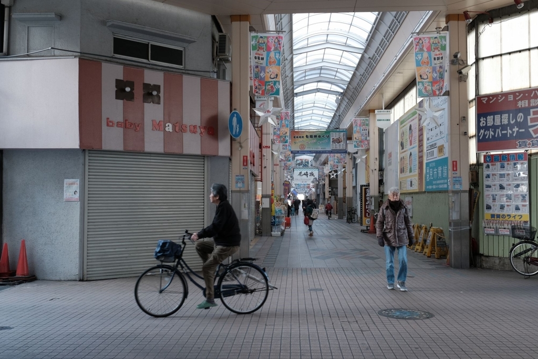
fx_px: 523
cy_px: 180
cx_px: 269
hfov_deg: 54.4
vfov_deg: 37.9
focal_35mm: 35
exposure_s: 1/125
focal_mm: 23
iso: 800
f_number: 4
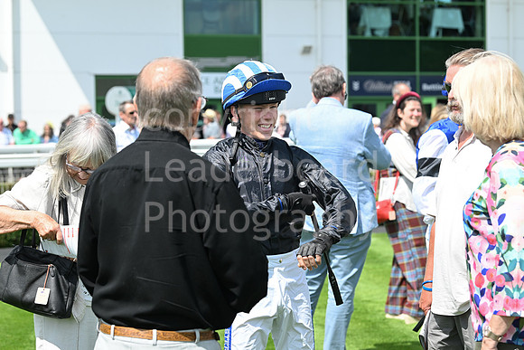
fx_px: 1427
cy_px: 175
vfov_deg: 14.0
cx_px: 262
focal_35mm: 98
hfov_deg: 20.8
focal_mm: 98
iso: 400
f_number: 5.6
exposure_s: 1/1250
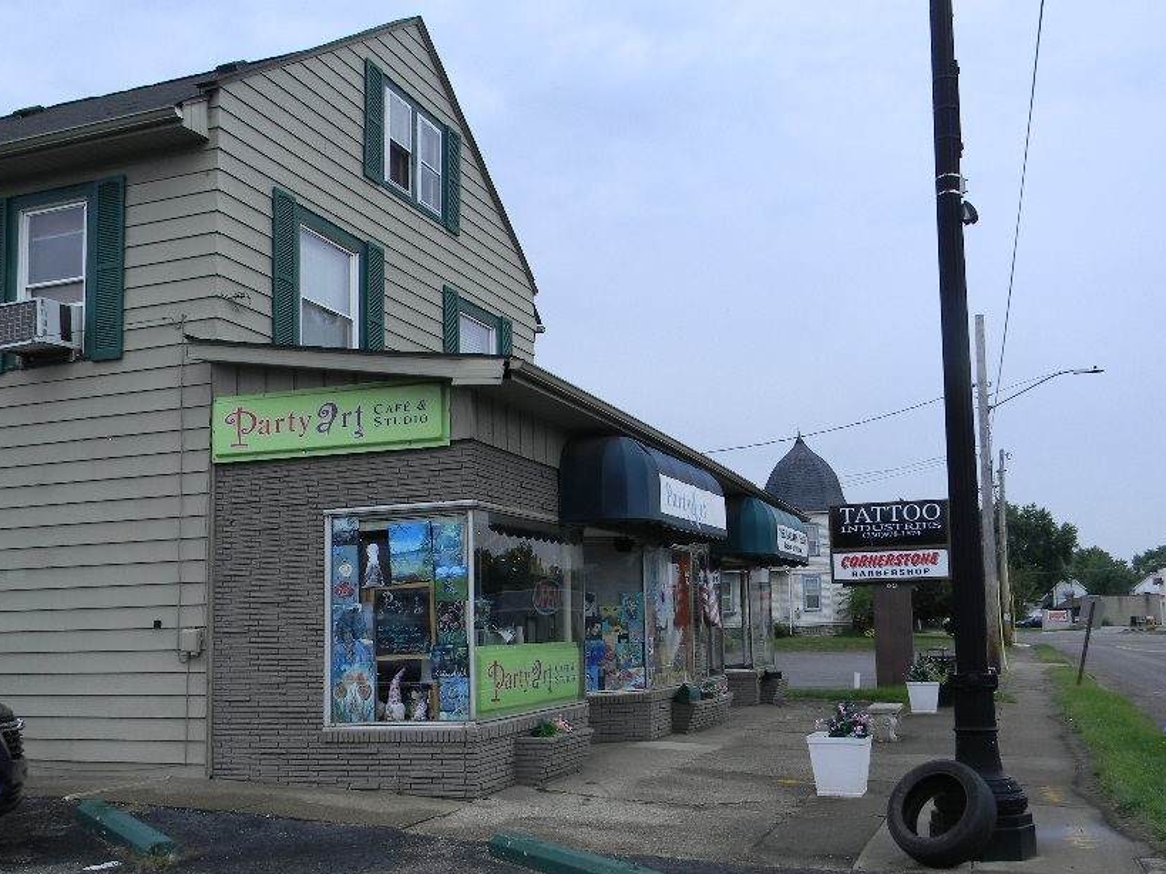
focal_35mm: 35
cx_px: 595
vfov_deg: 40.5
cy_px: 524
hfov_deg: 52.6
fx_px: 1179
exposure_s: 1/510
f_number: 3.5
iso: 80
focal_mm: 5
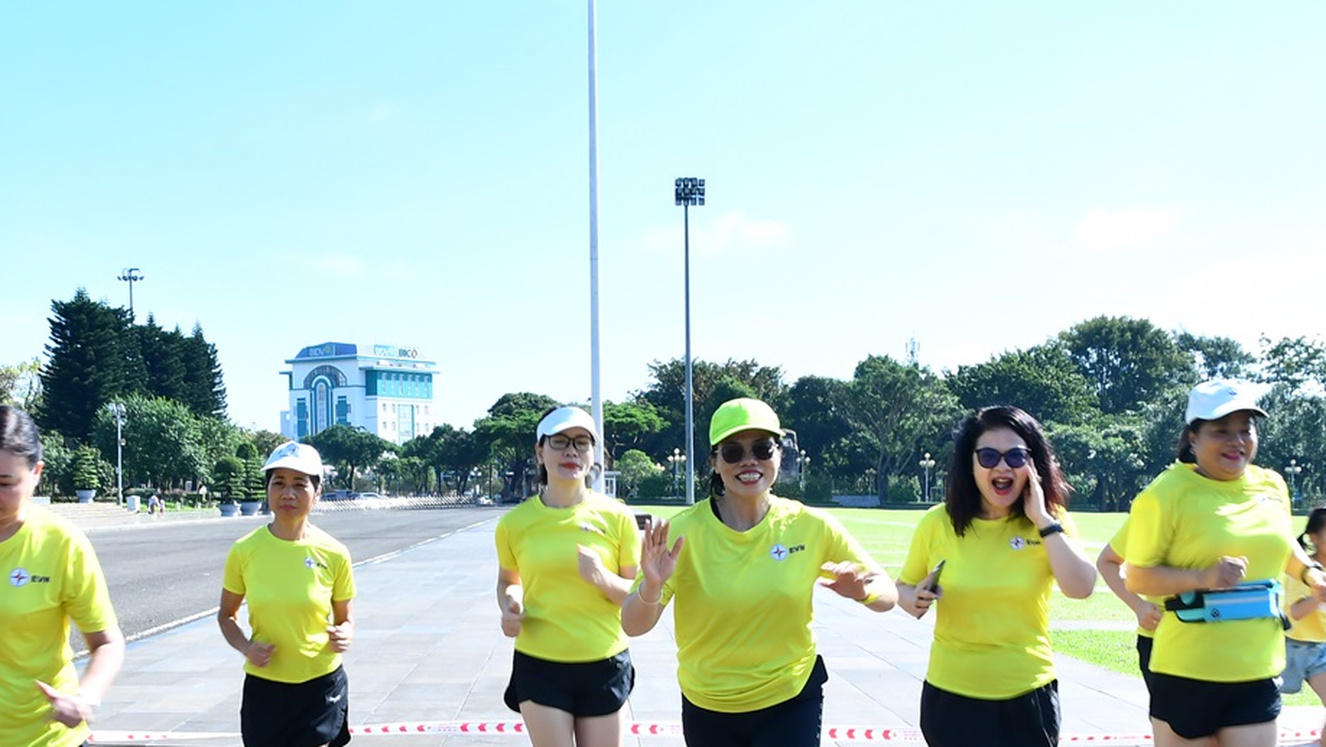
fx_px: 1829
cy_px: 624
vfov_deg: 22.7
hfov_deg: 39.8
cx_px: 573
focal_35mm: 52
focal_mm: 16
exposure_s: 1/100
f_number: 9
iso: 100
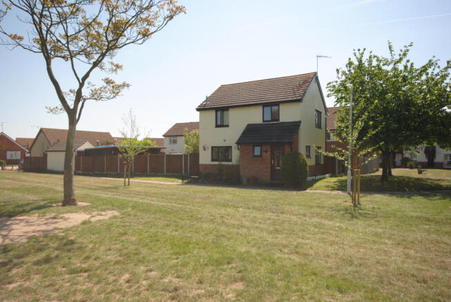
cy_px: 151
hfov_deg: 73.7
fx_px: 301
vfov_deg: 53.3
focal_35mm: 24
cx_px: 226
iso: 100
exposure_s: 1/200
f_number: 8
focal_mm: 16
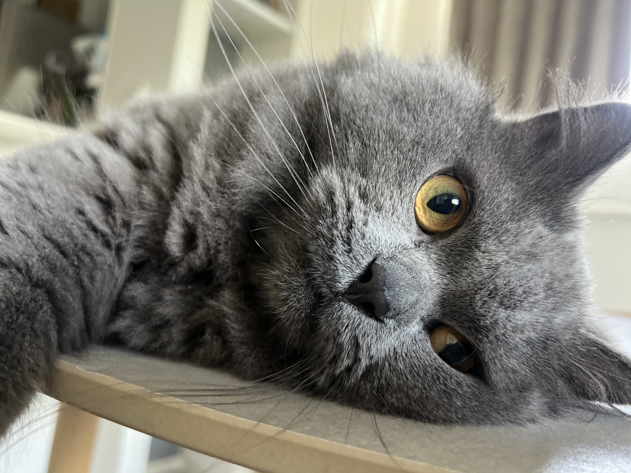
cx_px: 316
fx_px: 474
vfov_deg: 53.1
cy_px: 236
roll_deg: -7.8
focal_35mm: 26
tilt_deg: +1.2
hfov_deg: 67.3
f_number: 1.5
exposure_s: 1/60
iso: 320
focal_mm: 5.7
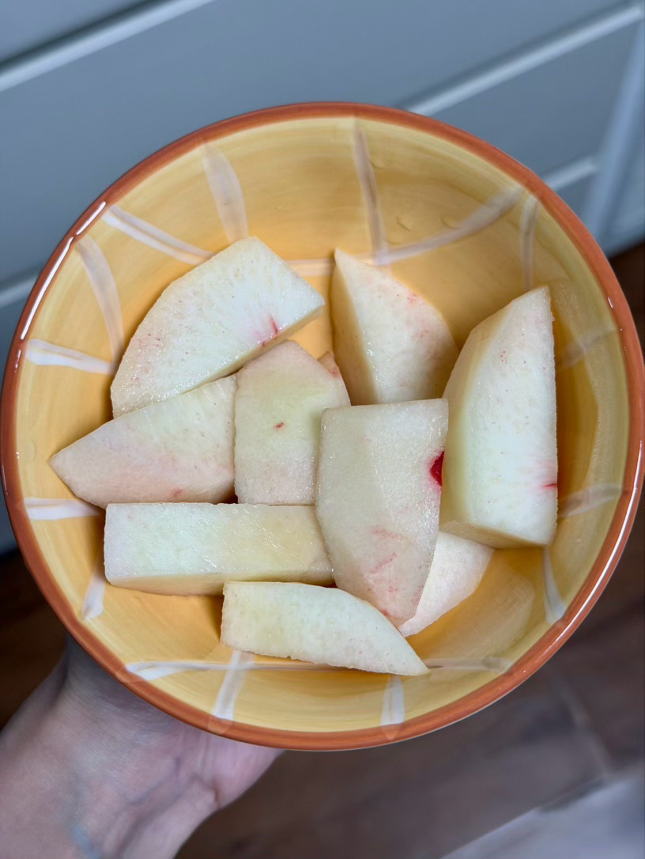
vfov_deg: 39.6
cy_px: 430
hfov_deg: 30.3
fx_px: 1191
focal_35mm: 48
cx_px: 322
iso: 100
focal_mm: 6.76
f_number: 1.78
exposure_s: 1/101
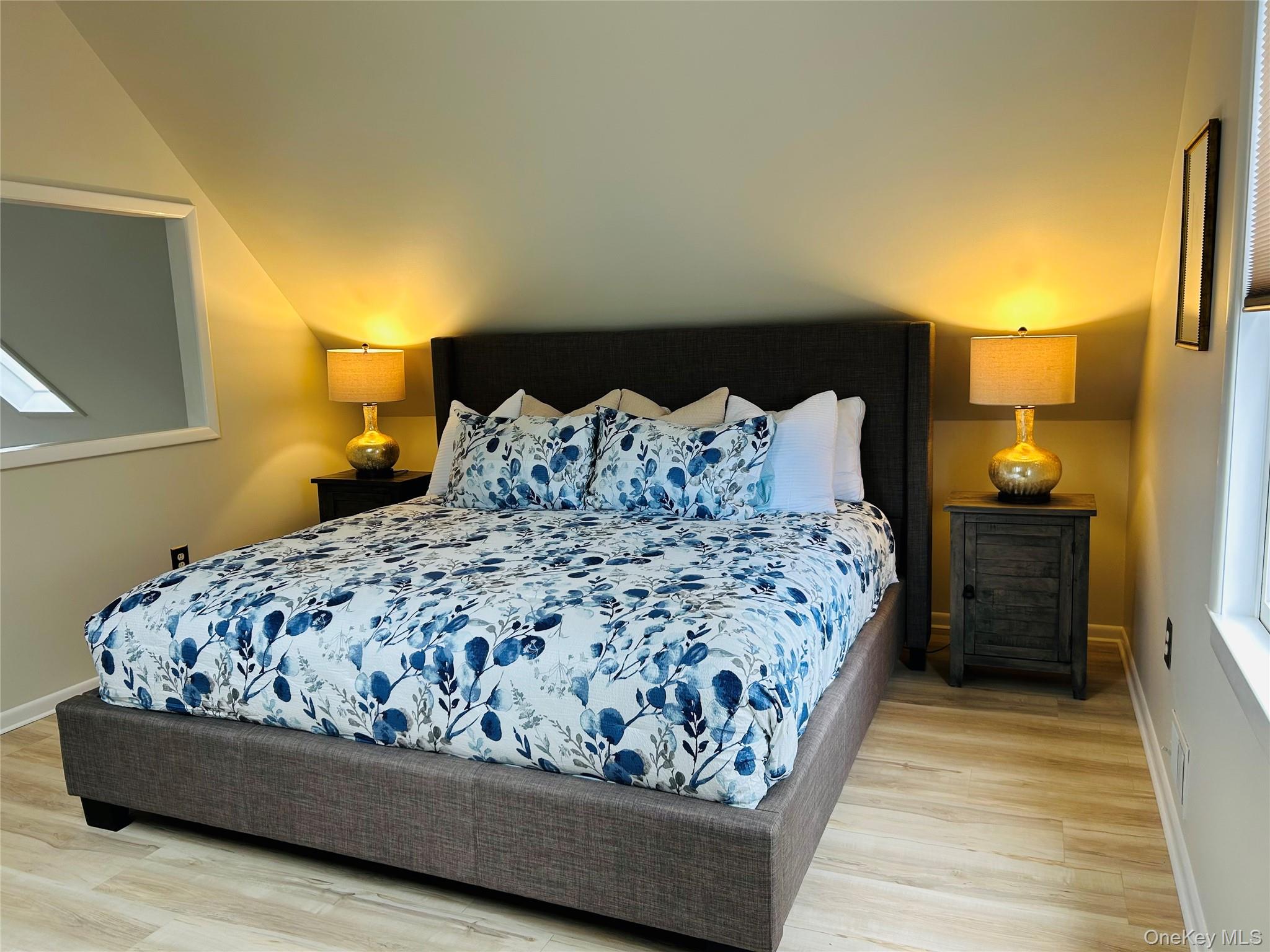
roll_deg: +2.5
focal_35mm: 26
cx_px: 635
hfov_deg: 67.3
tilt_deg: -7.3
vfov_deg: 53.1
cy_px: 476
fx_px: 954
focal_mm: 5.7
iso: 50
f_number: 1.5
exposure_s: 1/120
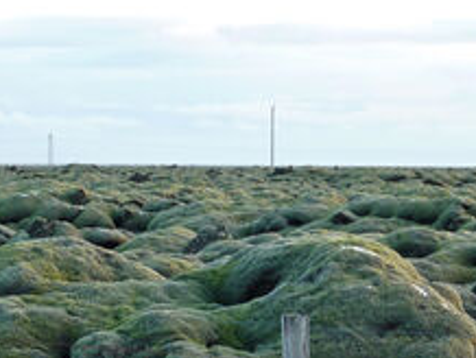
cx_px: 314
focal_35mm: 165
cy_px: 311
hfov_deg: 12.0
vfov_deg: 9.0
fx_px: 2271
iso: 80
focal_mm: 11.9
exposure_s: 1/60
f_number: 4.1
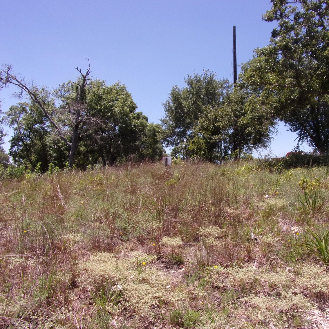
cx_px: 203
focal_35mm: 29
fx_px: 312
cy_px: 166
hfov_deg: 55.1
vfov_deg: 55.6
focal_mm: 4.3
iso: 80
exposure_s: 1/800
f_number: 3.3
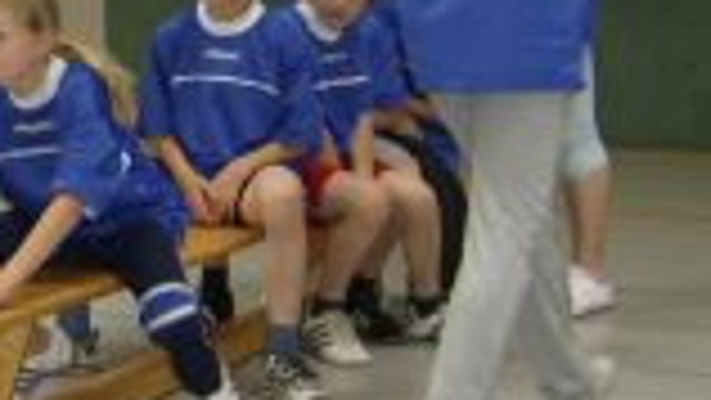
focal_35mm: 99
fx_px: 1867
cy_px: 85
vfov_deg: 12.2
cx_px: -94
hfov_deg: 20.4
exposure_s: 1/60
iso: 200
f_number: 2.8
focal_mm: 6
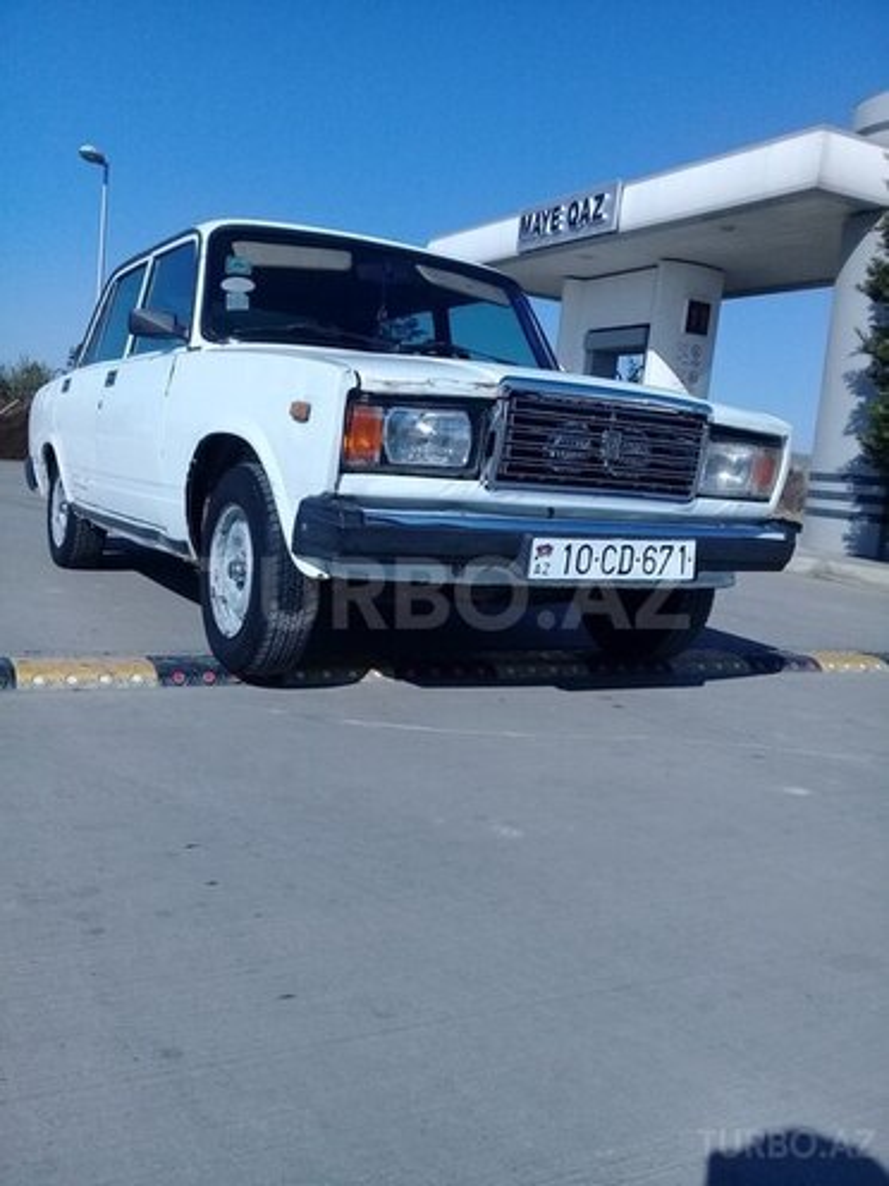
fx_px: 1062
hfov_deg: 45.4
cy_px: 593
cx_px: 444
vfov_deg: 58.4
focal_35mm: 31
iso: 64
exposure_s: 1/2519
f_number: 2.2
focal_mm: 3.3
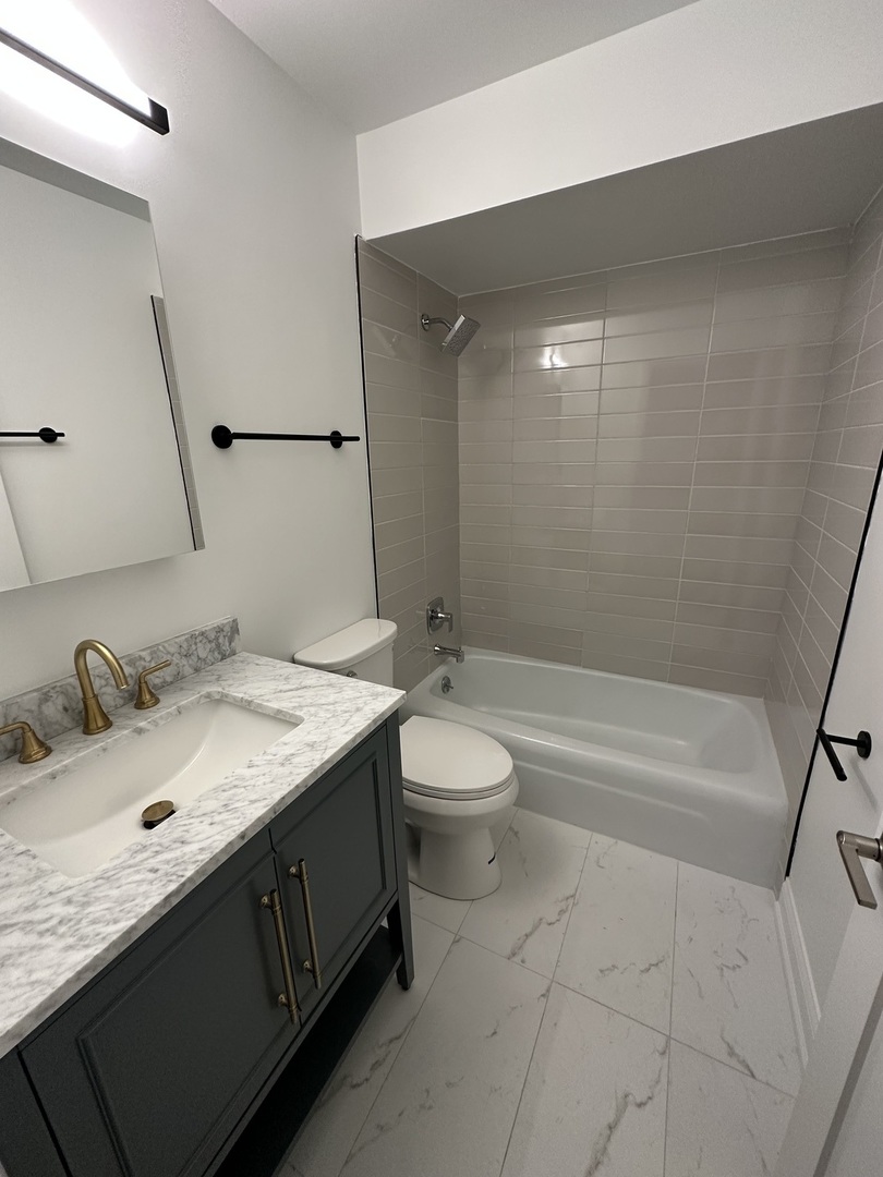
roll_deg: +1.2
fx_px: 476
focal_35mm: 14
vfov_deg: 102.1
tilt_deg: -16.3
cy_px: 588
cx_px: 442
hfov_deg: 85.7
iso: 200
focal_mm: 2.22
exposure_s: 1/60
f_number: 2.2
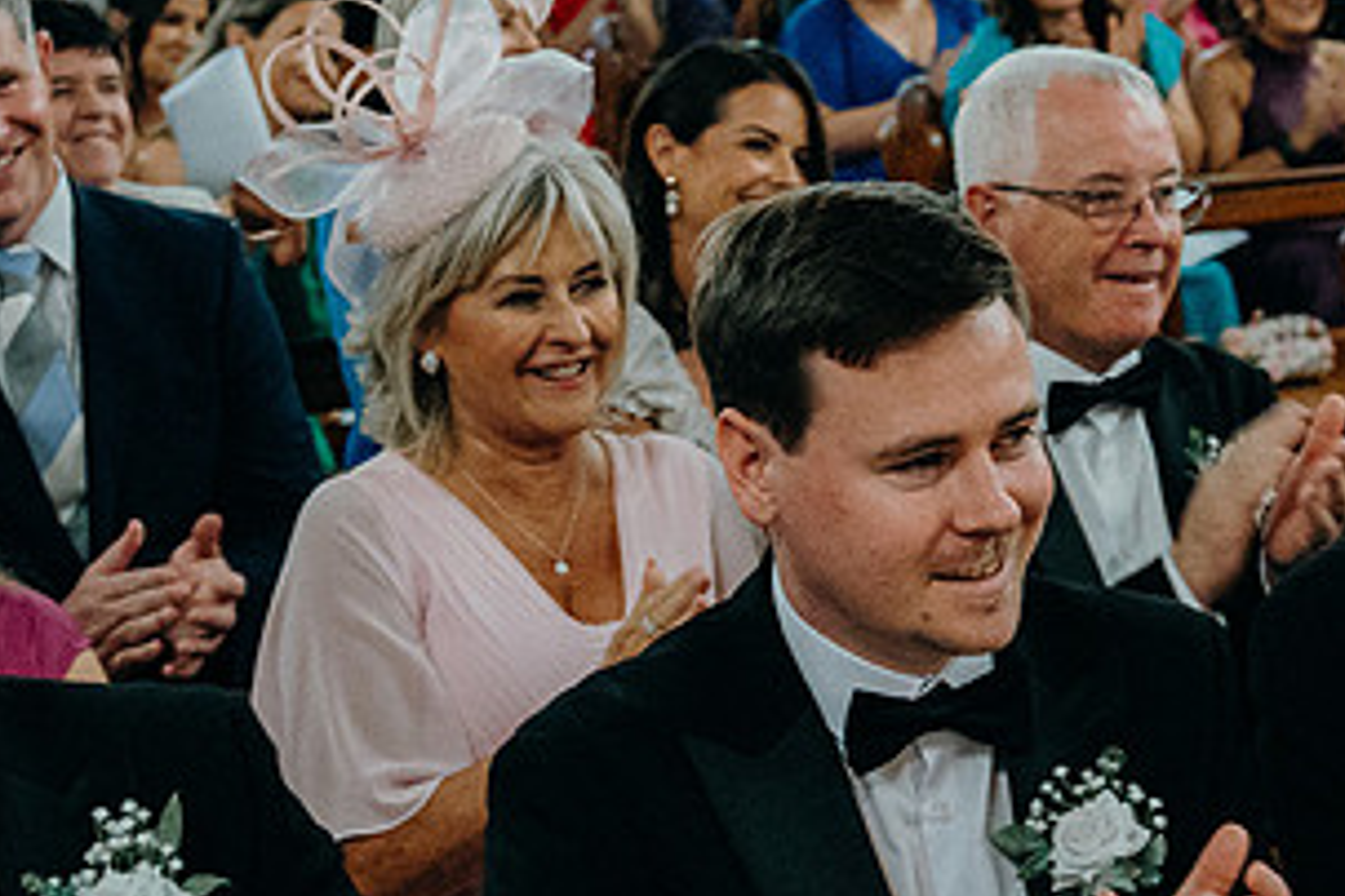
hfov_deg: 22.1
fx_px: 3437
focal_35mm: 92
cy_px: 521
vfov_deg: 14.9
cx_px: 879
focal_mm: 32
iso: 5000
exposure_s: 1/160
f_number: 3.5
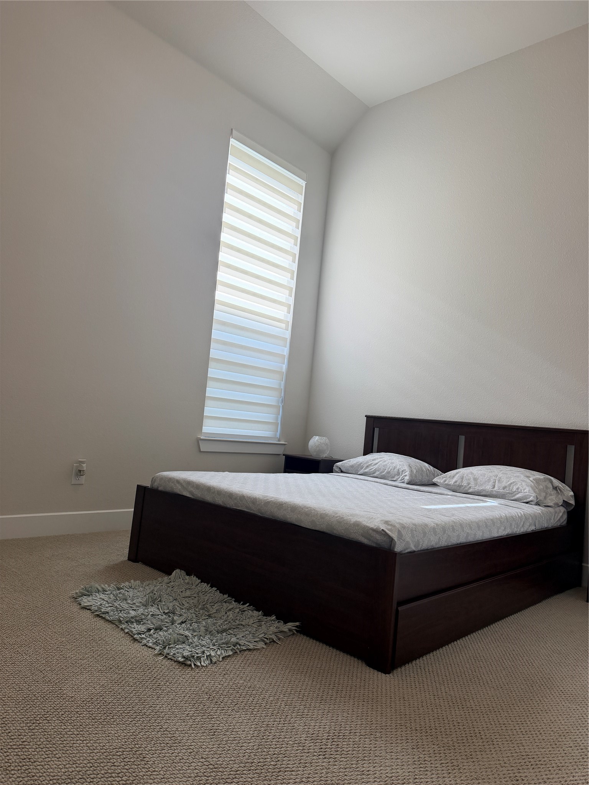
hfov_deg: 56.8
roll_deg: -5.7
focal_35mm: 24
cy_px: 392
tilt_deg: +3.6
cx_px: 294
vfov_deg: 71.6
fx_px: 544
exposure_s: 1/226
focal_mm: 6.76
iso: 160
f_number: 1.78
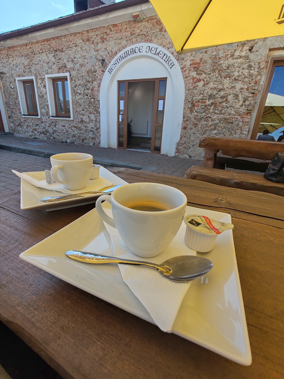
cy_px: 190
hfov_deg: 78.1
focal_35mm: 16
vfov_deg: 94.5
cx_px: 142
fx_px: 175
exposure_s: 1/640
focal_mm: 1.96
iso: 50
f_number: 2.2
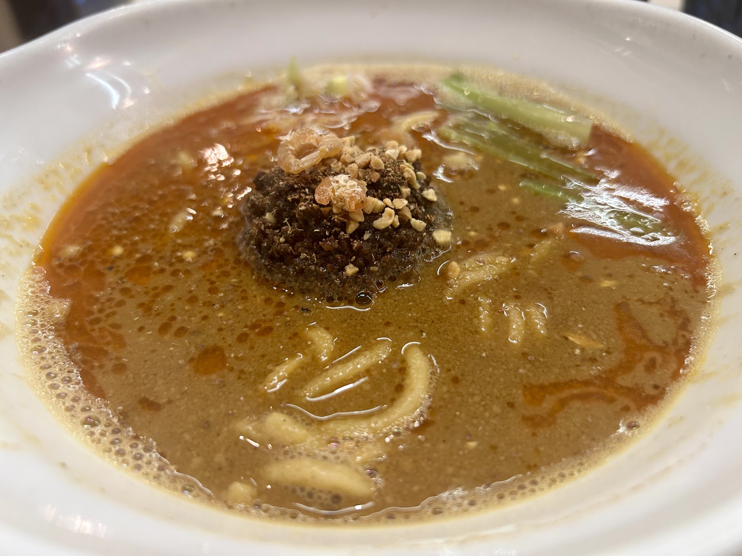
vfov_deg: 53.1
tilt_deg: -42.8
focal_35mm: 26
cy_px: 278
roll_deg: +4.2
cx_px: 371
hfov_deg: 67.3
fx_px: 557
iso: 125
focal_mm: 5.7
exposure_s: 1/60
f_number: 1.5
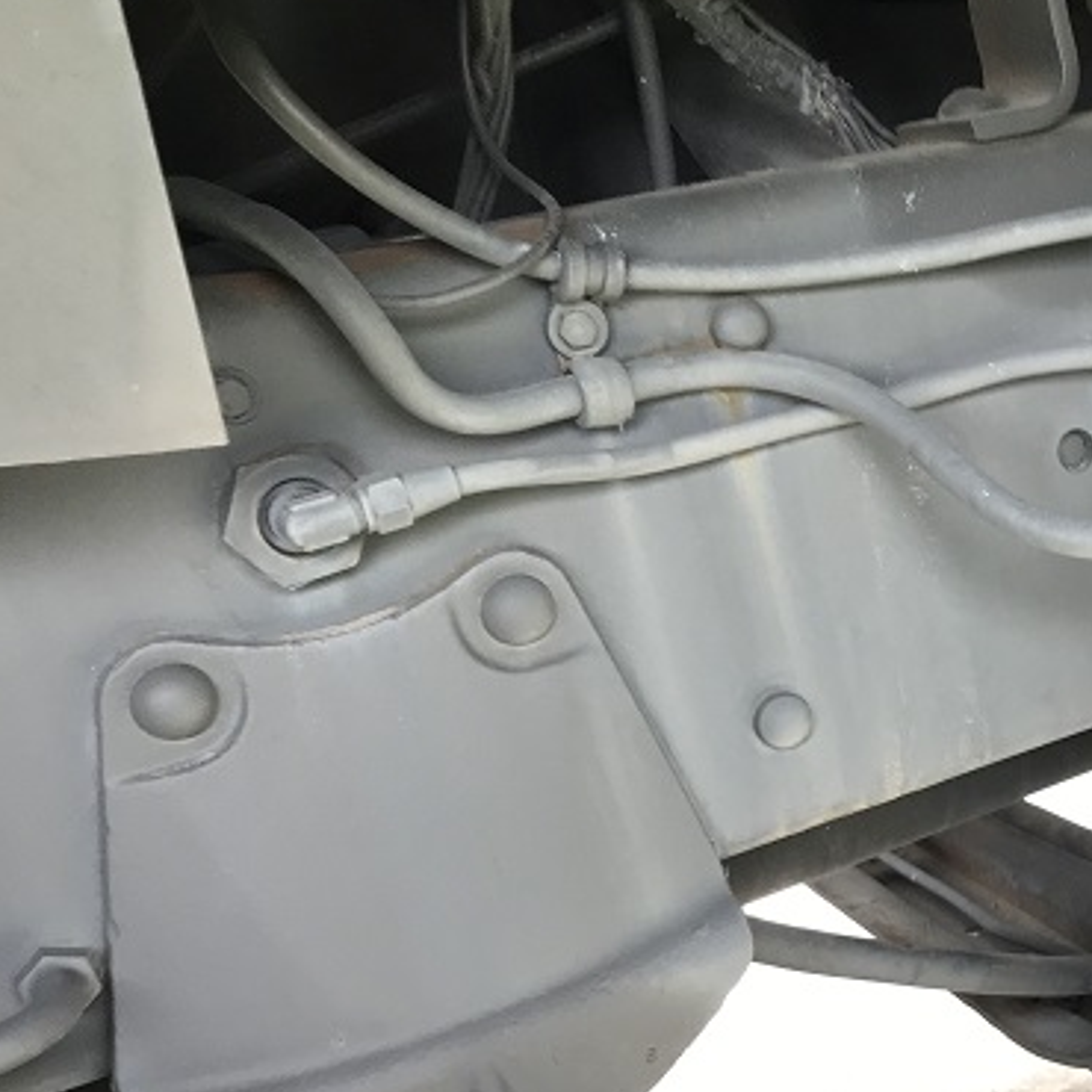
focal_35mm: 54
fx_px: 1927
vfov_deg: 31.5
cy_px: 683
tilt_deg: -15.4
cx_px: 1164
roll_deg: +8.7
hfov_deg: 29.0
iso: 32
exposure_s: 1/45
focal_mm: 3.99
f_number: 1.8
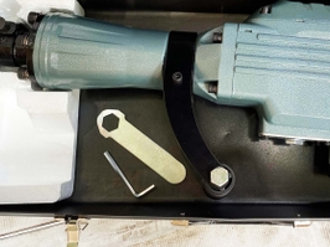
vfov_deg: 29.9
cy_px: 41
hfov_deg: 39.8
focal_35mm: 47
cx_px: 230
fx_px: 448
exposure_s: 1/121
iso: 125
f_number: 1.8
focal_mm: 4.25
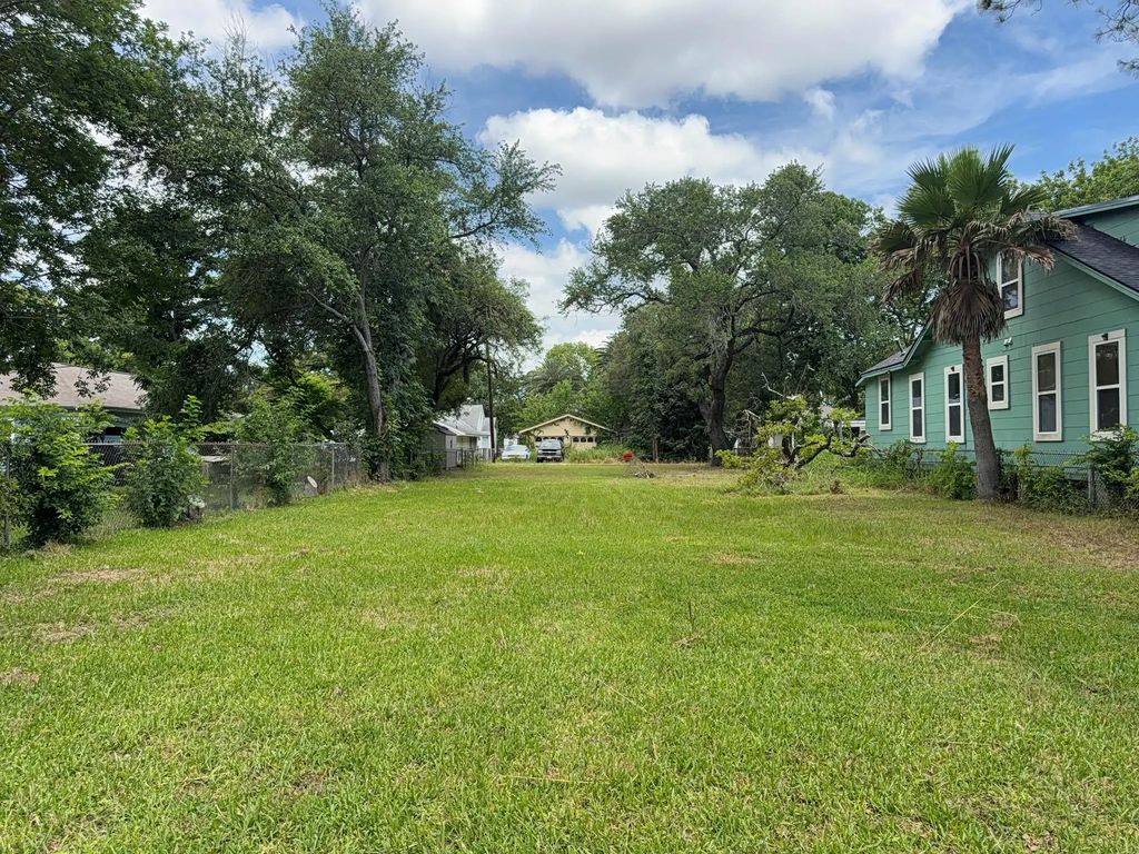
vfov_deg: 56.8
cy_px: 427
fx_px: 790
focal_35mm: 24
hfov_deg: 71.6
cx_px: 570
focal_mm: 6.76
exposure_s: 1/2299
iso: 80
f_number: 1.78
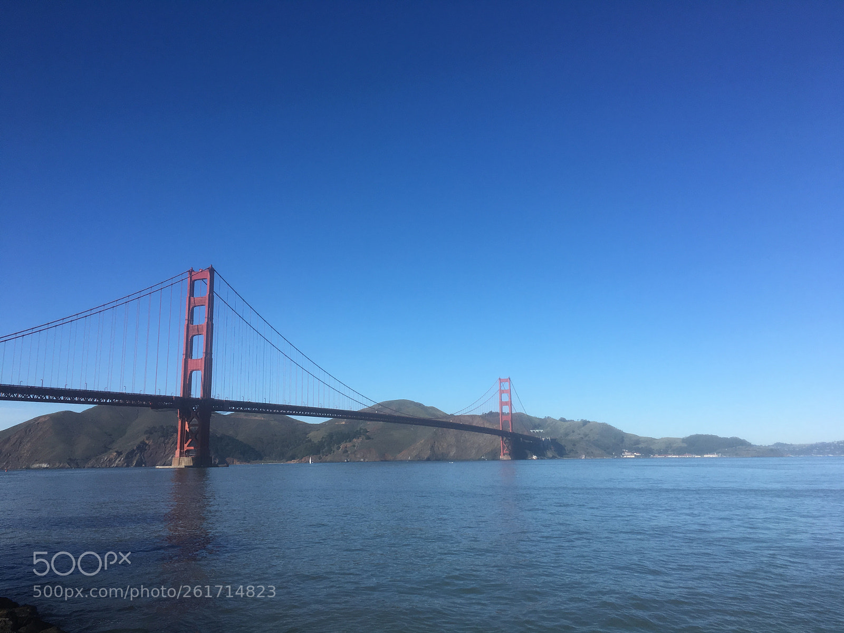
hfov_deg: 61.7
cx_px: 422
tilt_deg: +11.4
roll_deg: +0.5
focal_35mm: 29
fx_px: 707
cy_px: 316
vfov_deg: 48.2
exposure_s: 1/2079
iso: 25
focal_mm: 4.15
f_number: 2.2
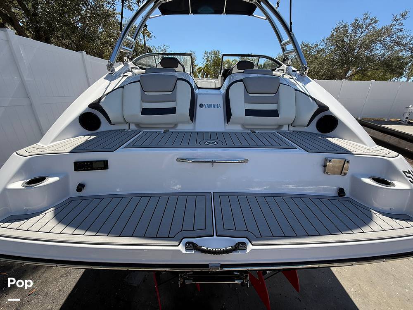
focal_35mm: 14
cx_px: 206
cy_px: 155
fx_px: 167
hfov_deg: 102.1
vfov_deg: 85.7
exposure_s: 1/1068
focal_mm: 2.22
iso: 64
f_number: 2.2
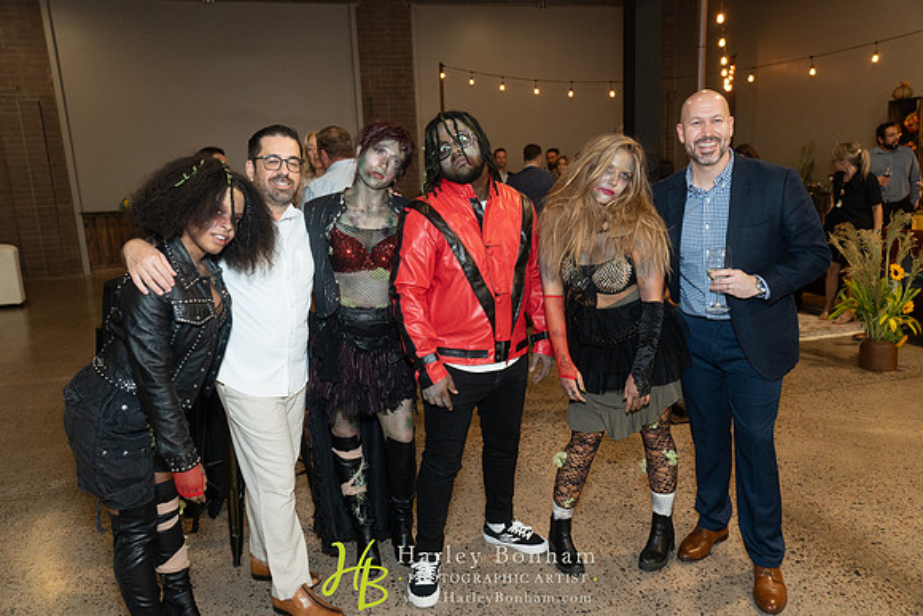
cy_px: 308
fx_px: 667
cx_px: 462
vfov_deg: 49.6
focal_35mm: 26
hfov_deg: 69.4
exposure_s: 1/100
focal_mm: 26
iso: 1600
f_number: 4
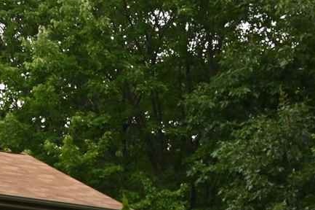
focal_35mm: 175
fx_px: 1530
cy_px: 228
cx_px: -268
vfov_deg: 7.8
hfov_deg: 10.9
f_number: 5.6
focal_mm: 37
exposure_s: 1/250
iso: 200
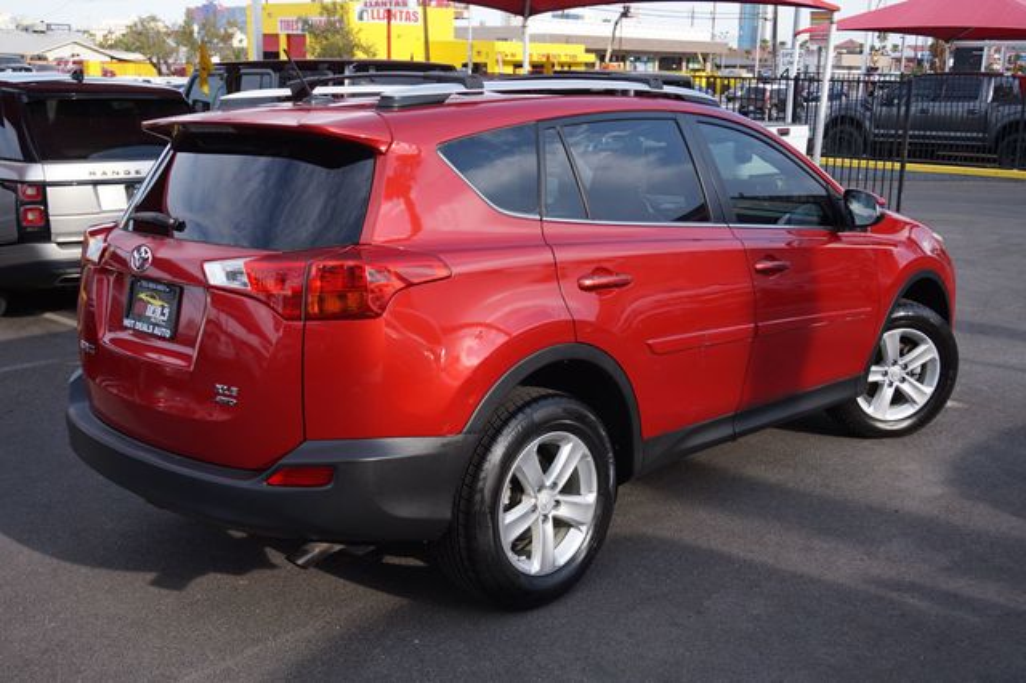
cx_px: 513
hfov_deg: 51.3
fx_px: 1068
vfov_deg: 35.5
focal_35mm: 38
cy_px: 342
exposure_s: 1/200
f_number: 5.6
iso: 100
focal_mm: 25
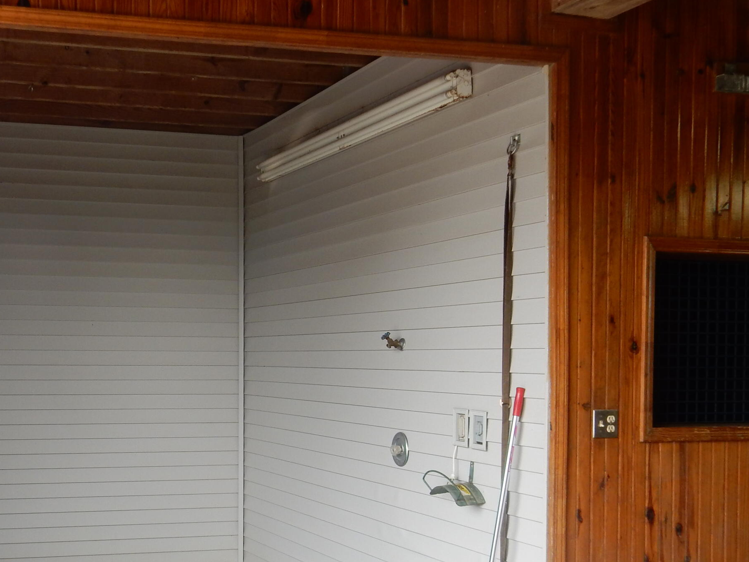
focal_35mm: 50
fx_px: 1082
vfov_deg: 28.8
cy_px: 394
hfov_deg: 36.9
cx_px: 156
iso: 125
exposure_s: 1/80
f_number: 4
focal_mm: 5.4
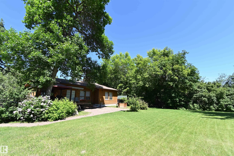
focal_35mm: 15
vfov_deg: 77.3
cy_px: 78
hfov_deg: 100.4
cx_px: 117
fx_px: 97
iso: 125
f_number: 5.6
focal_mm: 10
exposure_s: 1/250
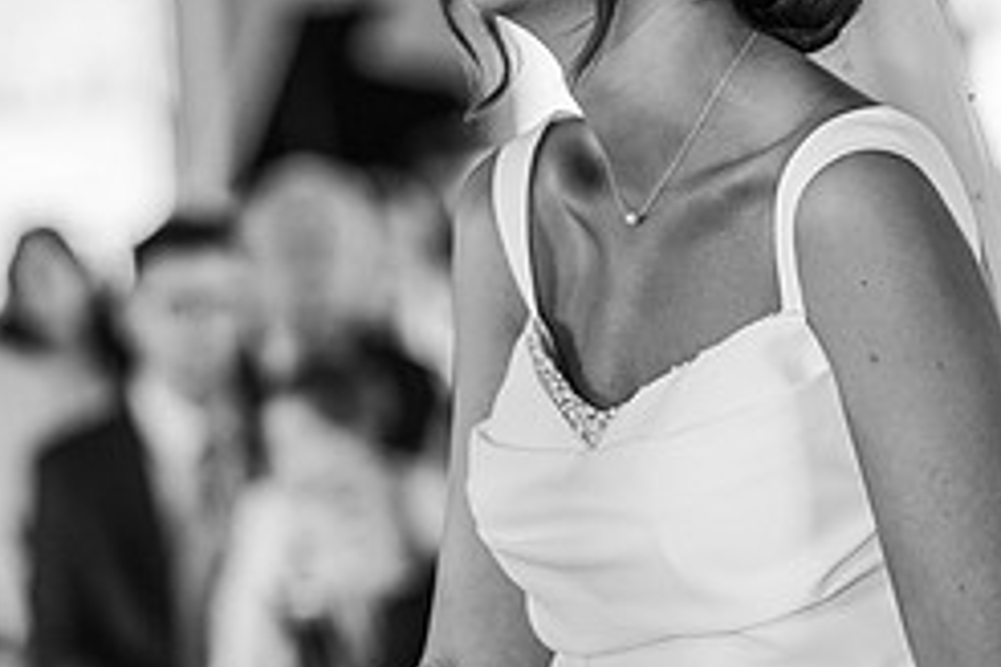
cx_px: 81
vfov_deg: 6.9
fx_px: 5561
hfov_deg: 10.2
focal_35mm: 200
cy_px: 73
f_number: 2.2
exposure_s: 1/200
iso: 900
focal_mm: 85
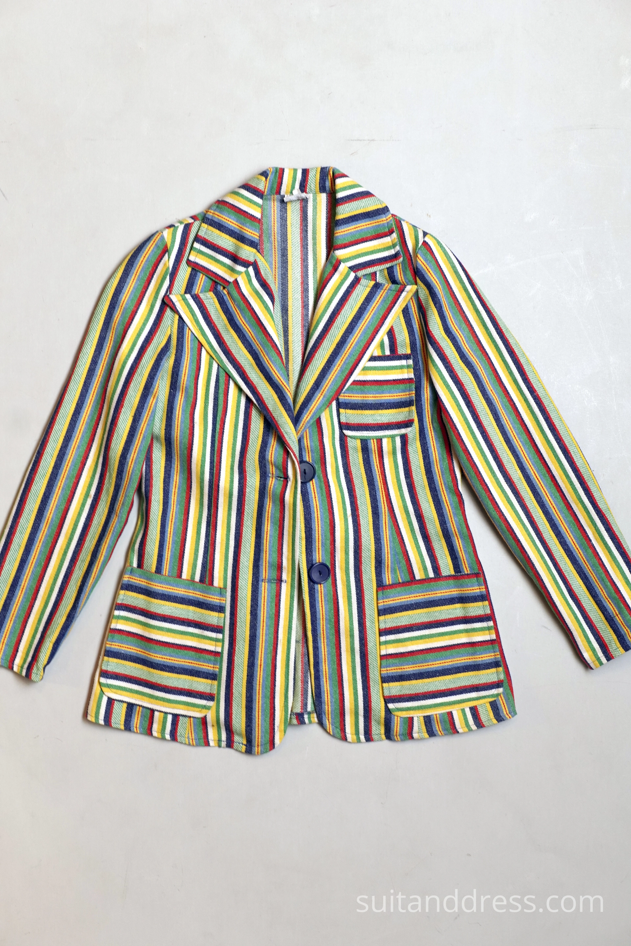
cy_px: 473
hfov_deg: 28.1
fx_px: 1262
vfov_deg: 41.1
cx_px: 316
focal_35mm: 48
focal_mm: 32
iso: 400
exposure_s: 1/50
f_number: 6.3
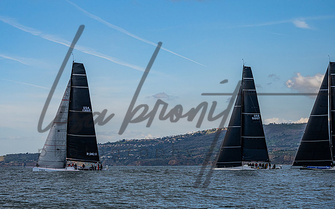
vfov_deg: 10.0
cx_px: 124
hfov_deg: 15.9
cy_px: 94
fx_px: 1196
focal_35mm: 131
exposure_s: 1/3200
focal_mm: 100
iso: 400
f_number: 5.6
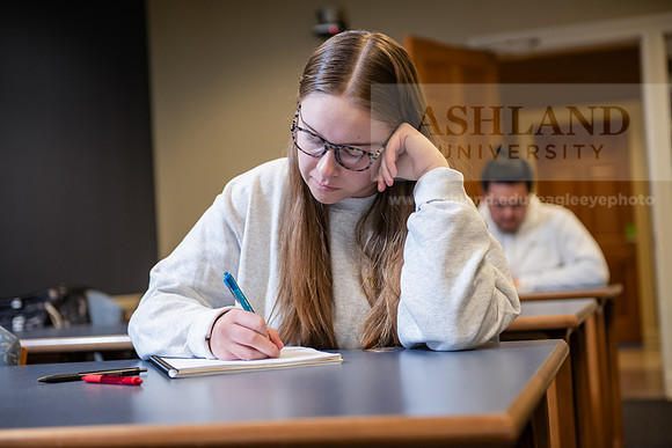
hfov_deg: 33.4
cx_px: 336
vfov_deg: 22.6
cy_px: 224
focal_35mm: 60
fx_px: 1120
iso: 800
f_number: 3.2
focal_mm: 60
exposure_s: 1/160
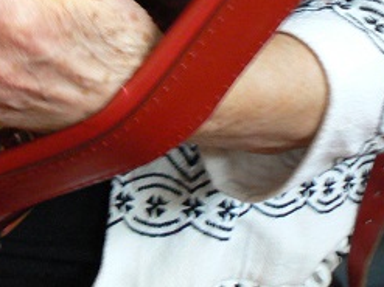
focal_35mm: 96
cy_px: -73
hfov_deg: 19.1
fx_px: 1064
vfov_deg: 14.8
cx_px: -98
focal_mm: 6.2
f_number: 2.8
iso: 200
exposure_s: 1/15
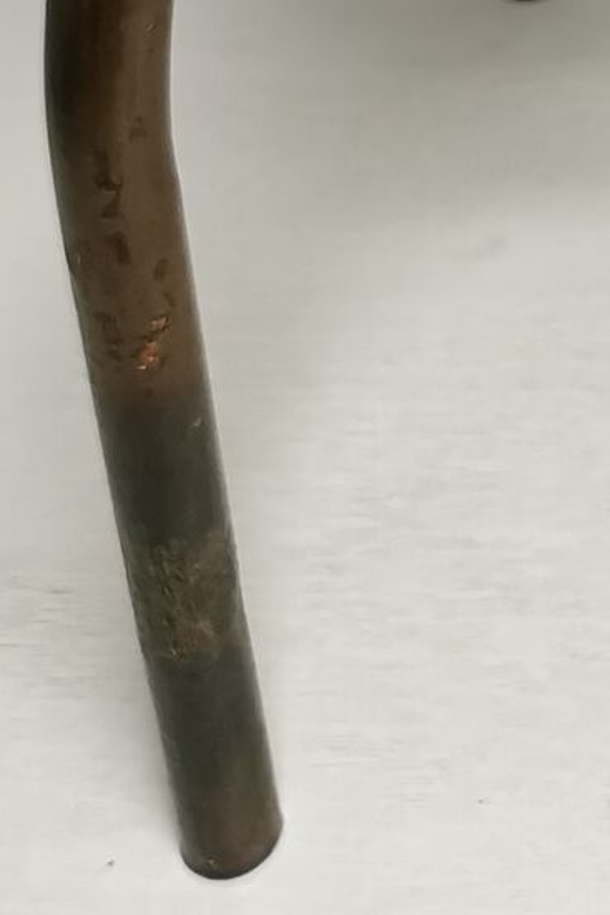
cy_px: -440
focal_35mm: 102
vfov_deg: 18.0
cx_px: 979
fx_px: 2594
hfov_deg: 12.6
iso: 320
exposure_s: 1/100
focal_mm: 5.58
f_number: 1.8
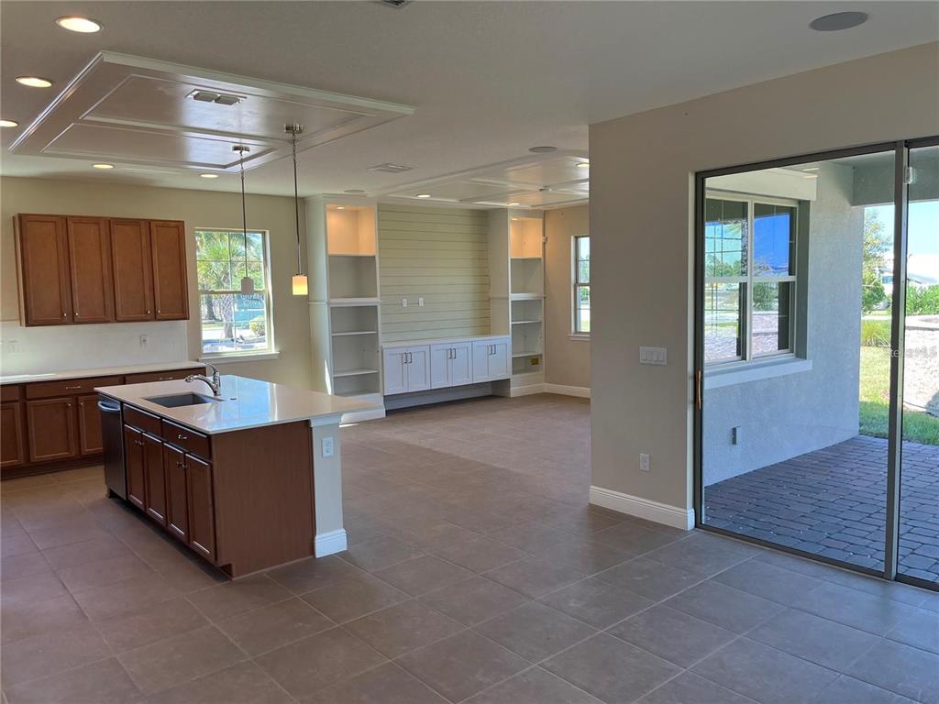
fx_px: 705
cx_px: 470
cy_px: 352
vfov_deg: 53.1
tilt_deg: -3.4
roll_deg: +1.3
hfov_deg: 67.3
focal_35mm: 26
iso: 50
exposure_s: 1/164
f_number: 1.6
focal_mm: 5.1
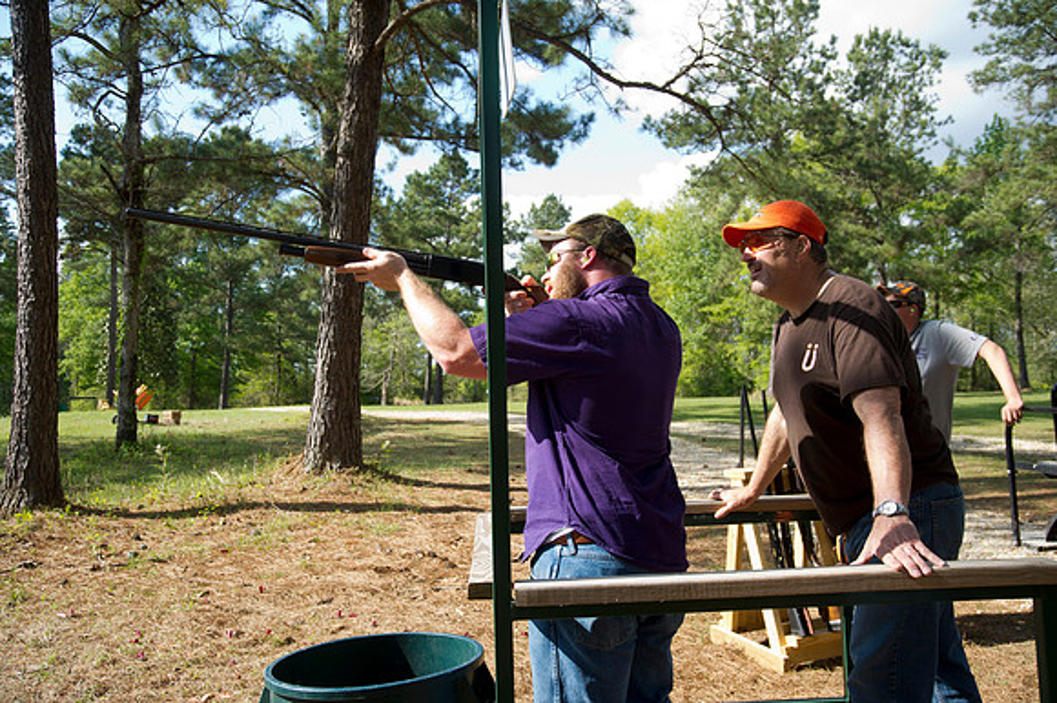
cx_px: 528
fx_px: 998
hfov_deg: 55.8
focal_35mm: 34
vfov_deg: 38.8
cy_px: 352
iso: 100
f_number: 6.3
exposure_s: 1/125
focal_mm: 34
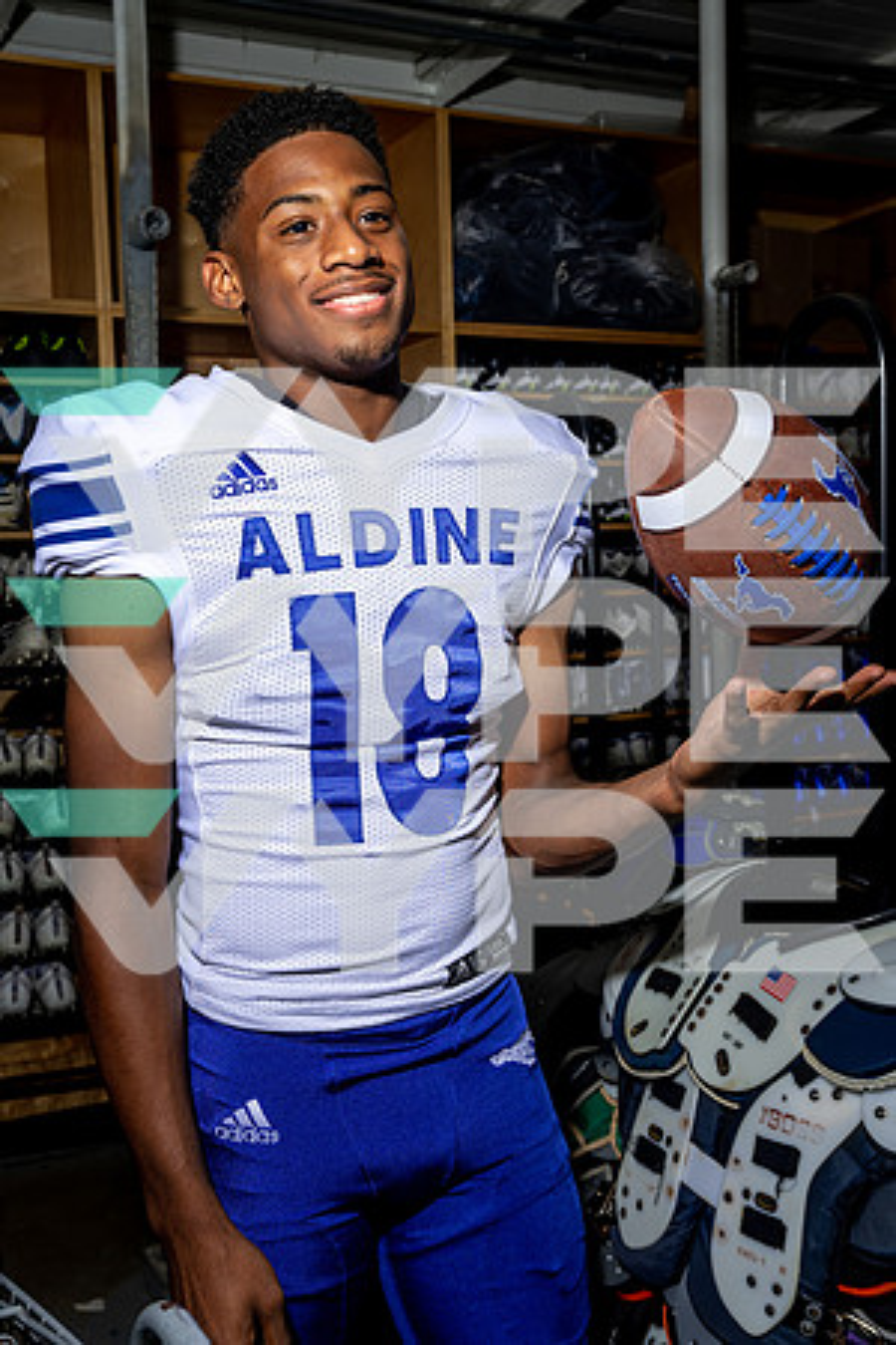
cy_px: 672
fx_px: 1419
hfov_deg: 35.1
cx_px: 448
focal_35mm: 38
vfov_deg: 50.7
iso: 100
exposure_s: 1/125
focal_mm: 38
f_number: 8
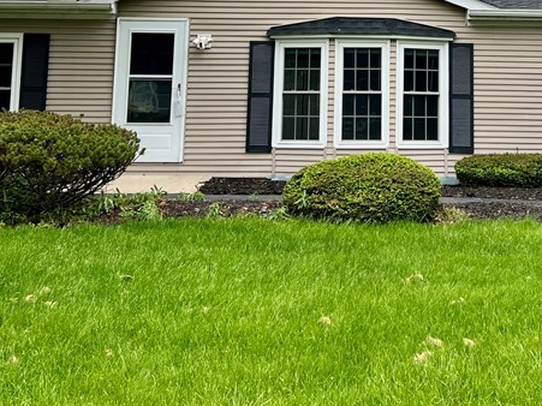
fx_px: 924
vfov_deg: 23.4
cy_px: -30
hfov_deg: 32.3
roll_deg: -0.6
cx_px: 379
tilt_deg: +7.7
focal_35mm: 59
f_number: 1.5
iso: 50
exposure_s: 1/827
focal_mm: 5.7
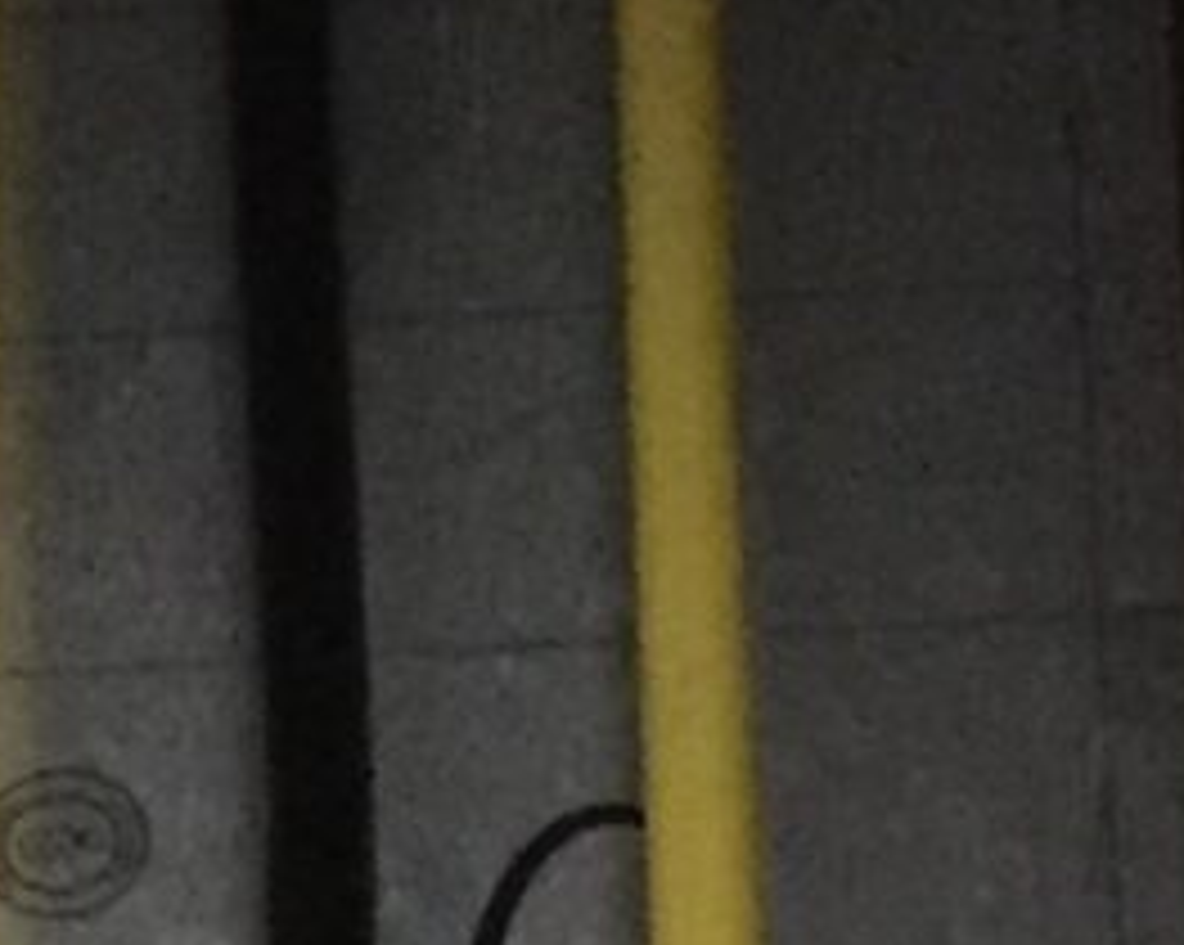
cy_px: 2408
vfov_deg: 5.4
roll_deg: +1.3
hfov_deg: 7.0
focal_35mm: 276
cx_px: 167
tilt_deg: +25.9
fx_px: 9664
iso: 400
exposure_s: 1/17
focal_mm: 4.15
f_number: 2.2
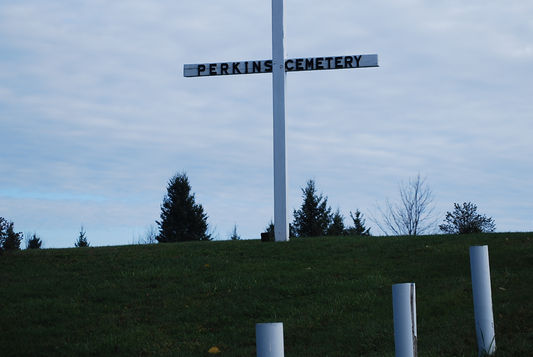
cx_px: 281
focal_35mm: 104
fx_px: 1536
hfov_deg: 19.7
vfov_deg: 13.2
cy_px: 153
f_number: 7.1
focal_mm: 55
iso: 100
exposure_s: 1/200
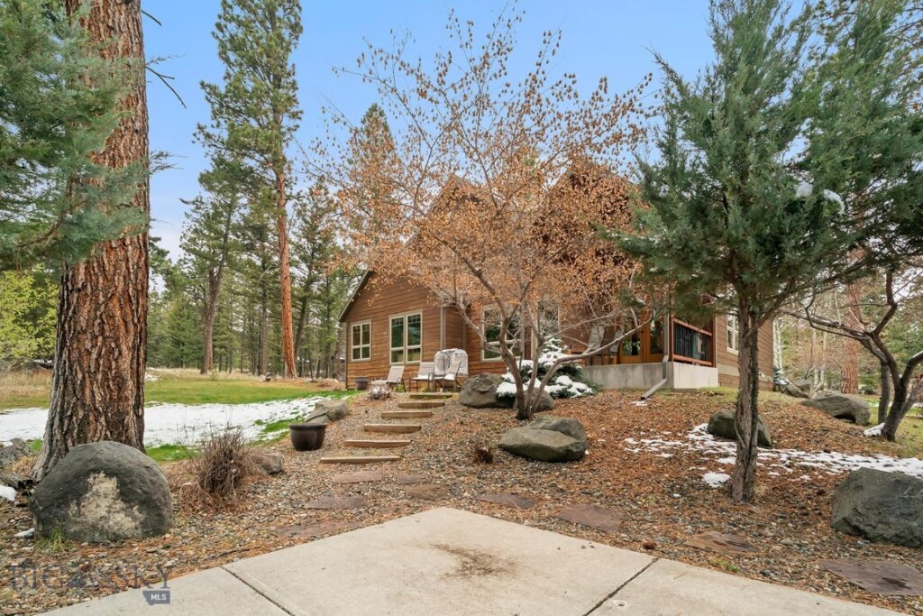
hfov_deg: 96.7
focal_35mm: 16
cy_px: 308
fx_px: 410
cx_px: 462
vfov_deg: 73.8
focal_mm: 16
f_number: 8
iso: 640
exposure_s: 1/400
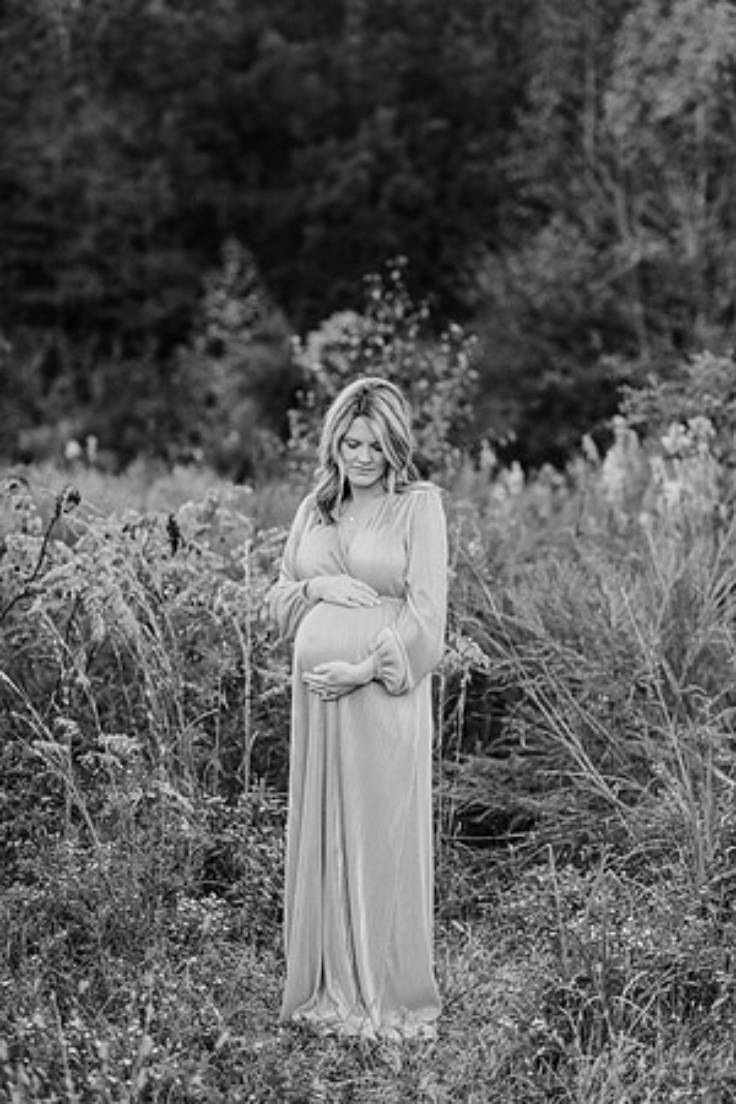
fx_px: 2606
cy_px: 552
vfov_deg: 23.9
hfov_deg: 16.1
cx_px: 368
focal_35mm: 85
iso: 200
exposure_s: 1/320
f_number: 2.2
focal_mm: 85
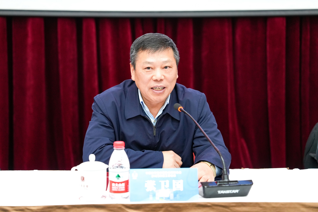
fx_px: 618
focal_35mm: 70
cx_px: 159
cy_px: 106
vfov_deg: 19.5
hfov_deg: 28.8
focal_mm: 70
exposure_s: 1/100
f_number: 2.8
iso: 1600
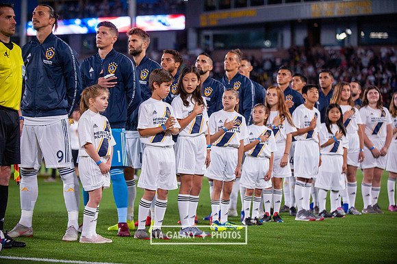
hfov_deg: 19.5
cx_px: 198
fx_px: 1157
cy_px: 132
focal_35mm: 105
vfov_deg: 13.0
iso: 1600
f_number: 2.8
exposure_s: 1/2000
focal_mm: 105
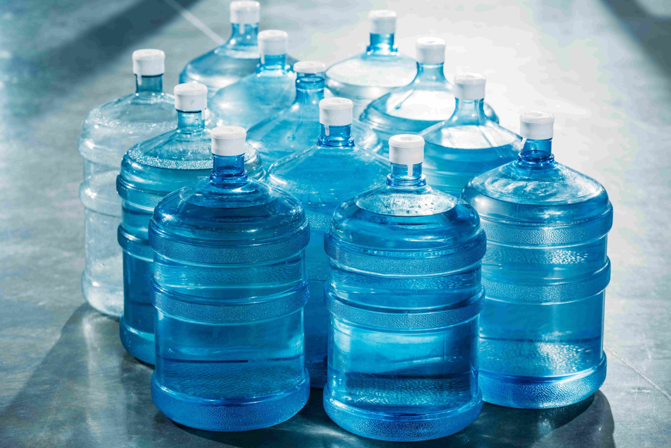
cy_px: 224
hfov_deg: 15.2
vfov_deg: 10.2
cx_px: 336
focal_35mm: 135
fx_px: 2517
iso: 100
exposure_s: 1/160
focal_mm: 135
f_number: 5
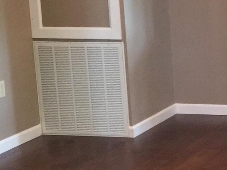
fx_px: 853
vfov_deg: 11.4
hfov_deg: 14.0
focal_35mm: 130
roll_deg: +0.0
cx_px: 358
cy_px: 92
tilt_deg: -12.5
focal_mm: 4.15
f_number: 2.2
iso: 125
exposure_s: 1/15
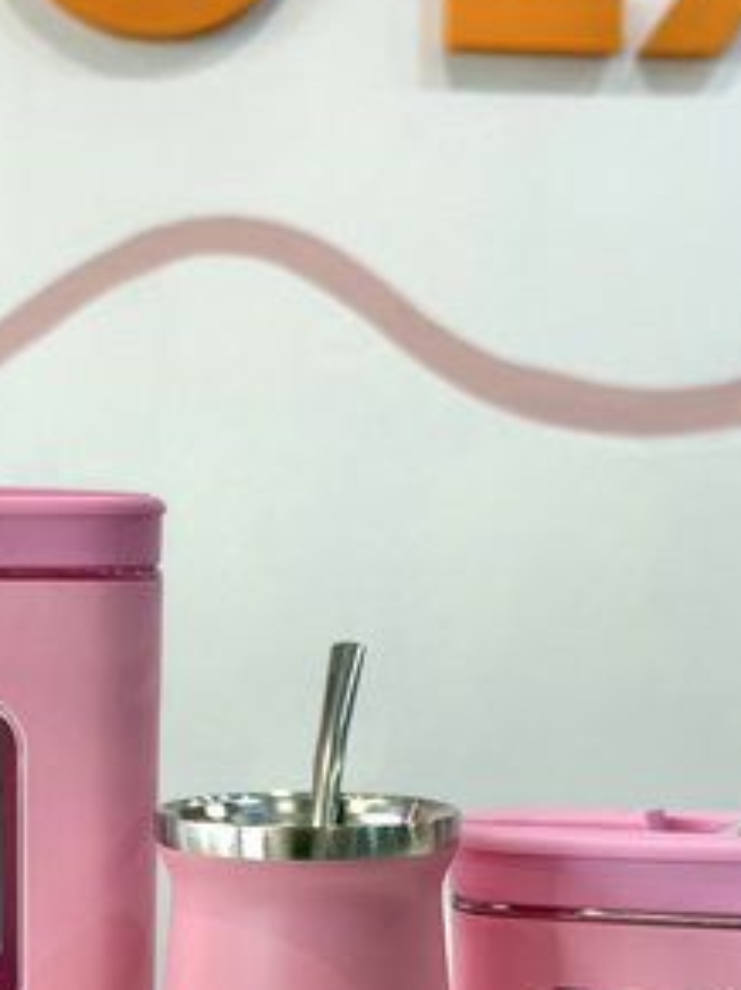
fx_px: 2514
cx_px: 275
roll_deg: -0.2
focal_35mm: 88
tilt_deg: -1.4
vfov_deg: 22.1
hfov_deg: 16.7
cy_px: 692
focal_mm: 6.76
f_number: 1.78
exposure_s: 1/102
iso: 100
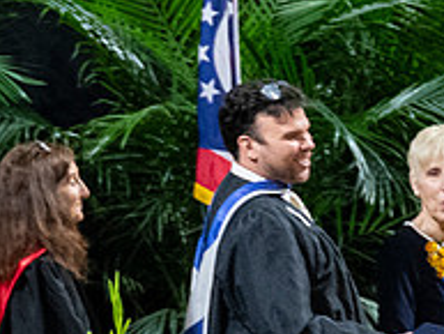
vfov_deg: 1.3
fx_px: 15016
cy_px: 446
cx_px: 537
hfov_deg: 1.7
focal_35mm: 1170
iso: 2000
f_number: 4
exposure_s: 1/200
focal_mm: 200
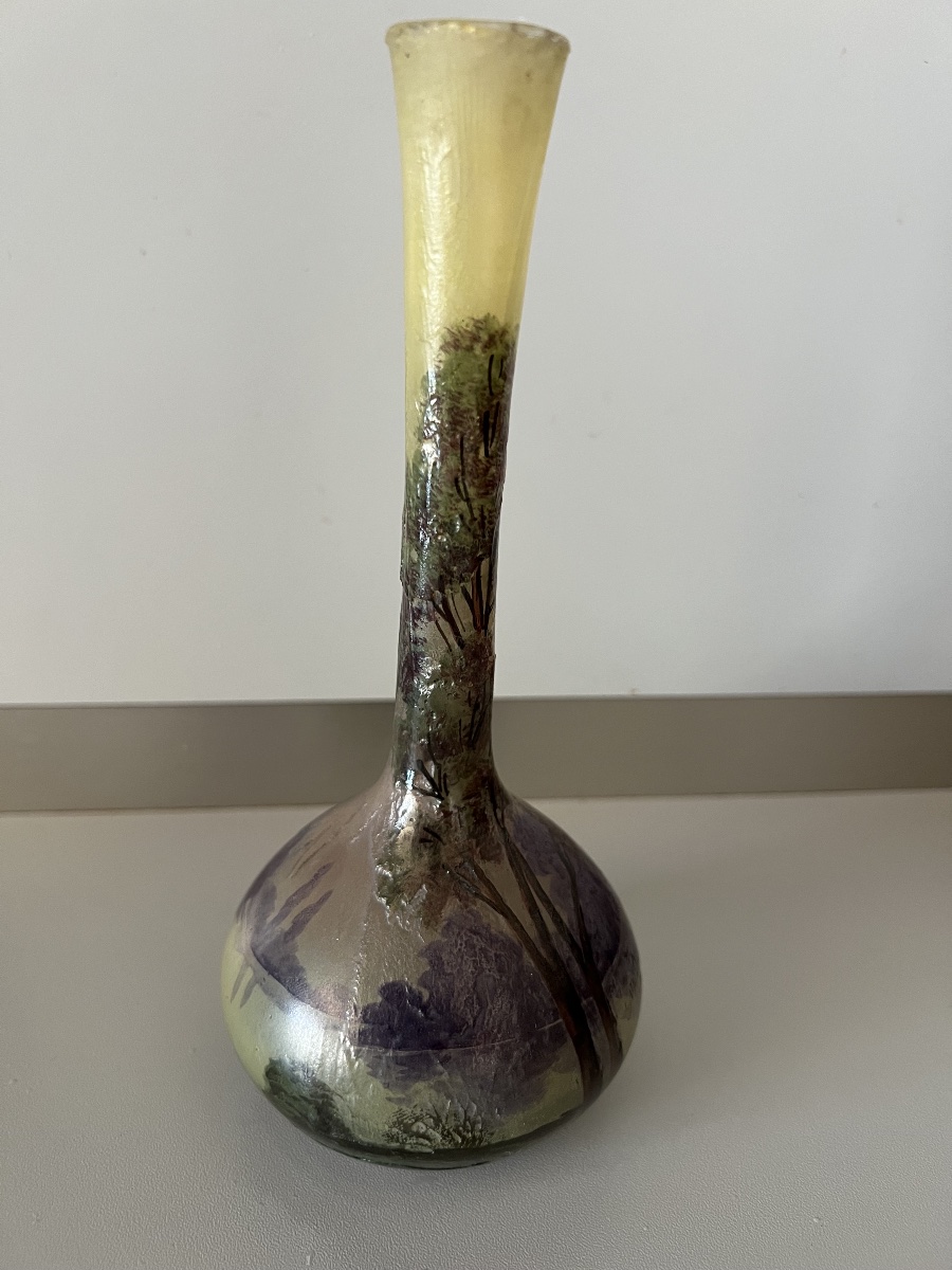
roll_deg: -1.8
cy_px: 635
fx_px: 953
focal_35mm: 26
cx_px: 476
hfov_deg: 53.1
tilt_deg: -21.4
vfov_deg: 67.3
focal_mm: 5.7
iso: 200
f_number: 1.5
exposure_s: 1/60
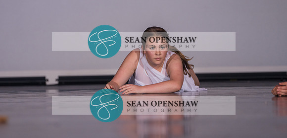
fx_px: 1557
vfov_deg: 5.1
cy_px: 65
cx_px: 99
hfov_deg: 10.5
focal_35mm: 212
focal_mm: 148
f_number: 2.8
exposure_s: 1/500
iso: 500
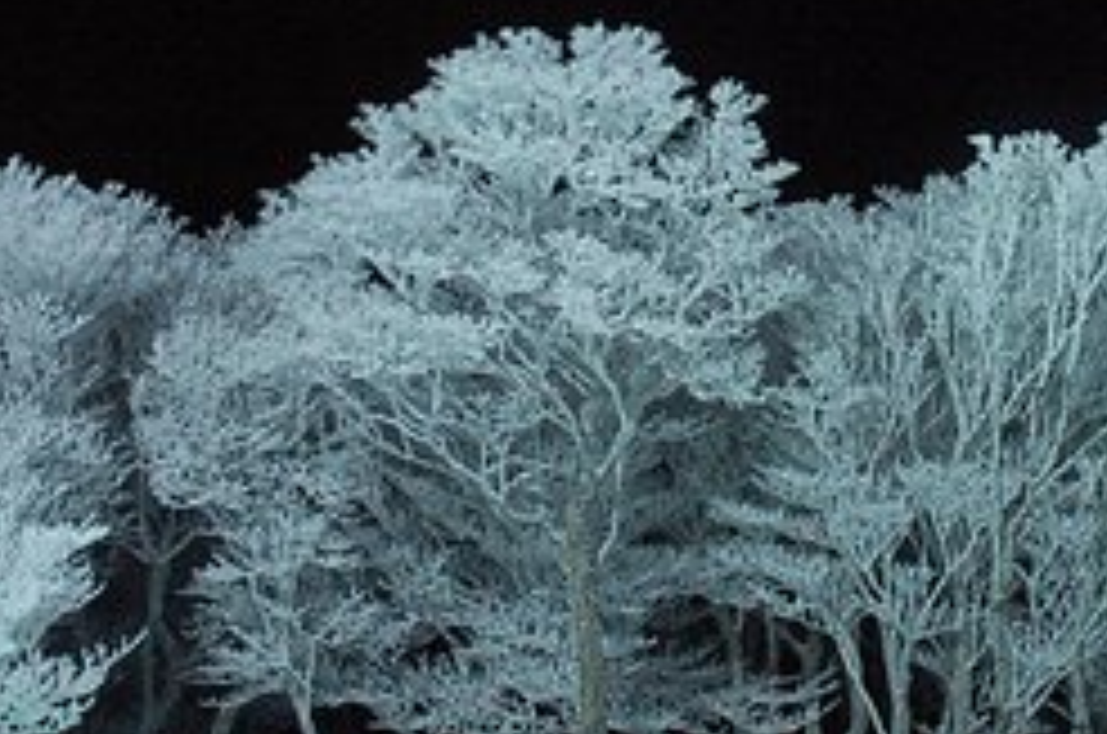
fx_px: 2302
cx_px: 994
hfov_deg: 26.2
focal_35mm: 75
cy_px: 50
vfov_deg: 17.8
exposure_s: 1.5
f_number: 16
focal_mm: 24
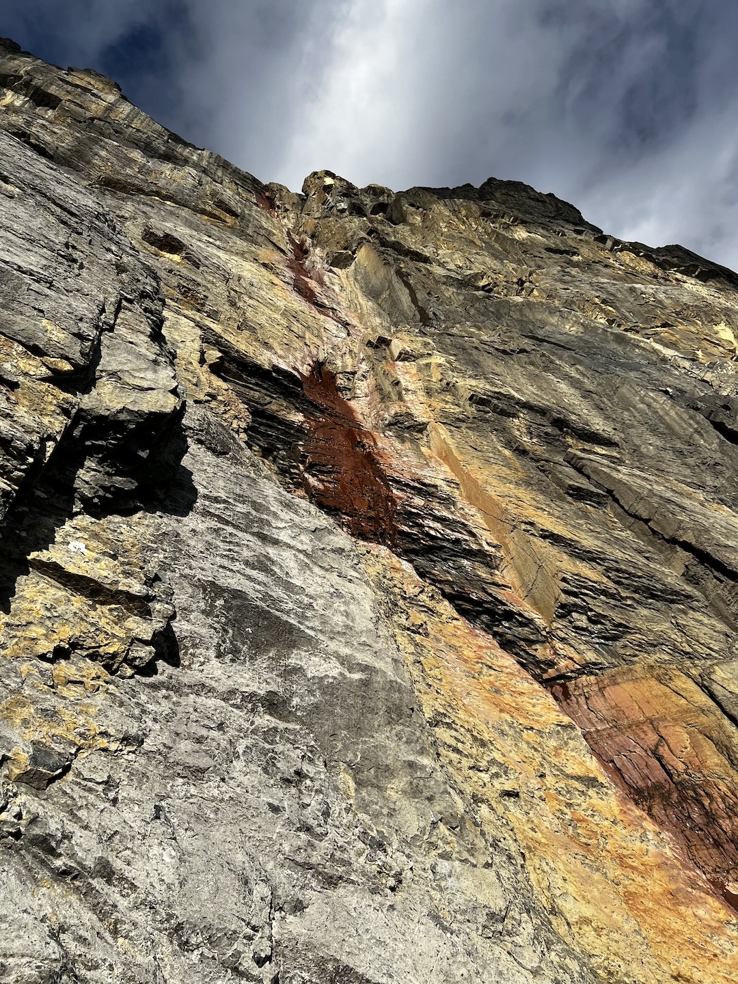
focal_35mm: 26
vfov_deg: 67.3
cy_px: 492
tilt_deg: +52.0
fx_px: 739
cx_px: 369
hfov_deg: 53.1
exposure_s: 1/4831
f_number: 1.5
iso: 50
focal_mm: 5.7
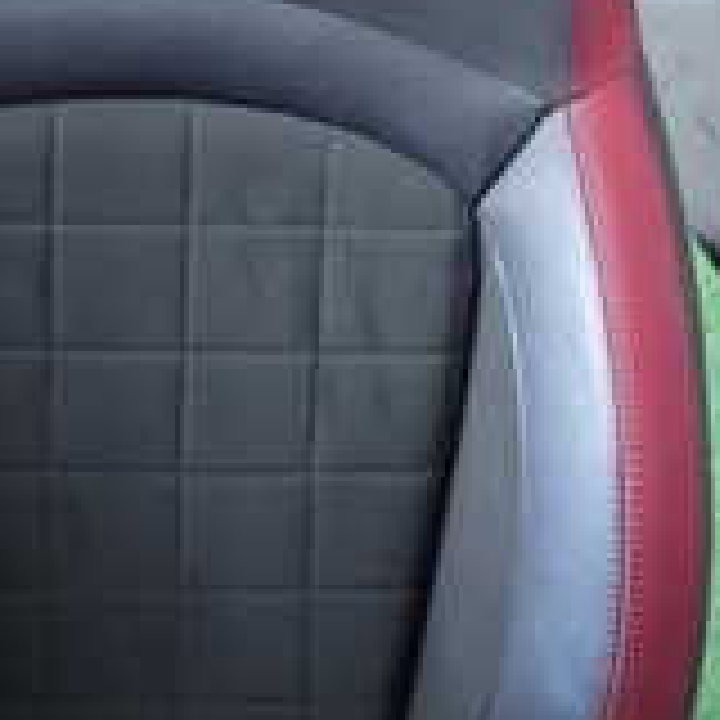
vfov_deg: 20.5
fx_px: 1953
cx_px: 122
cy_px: 86
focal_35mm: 83
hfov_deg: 20.6
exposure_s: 1/50
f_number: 2
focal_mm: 4.5
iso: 200
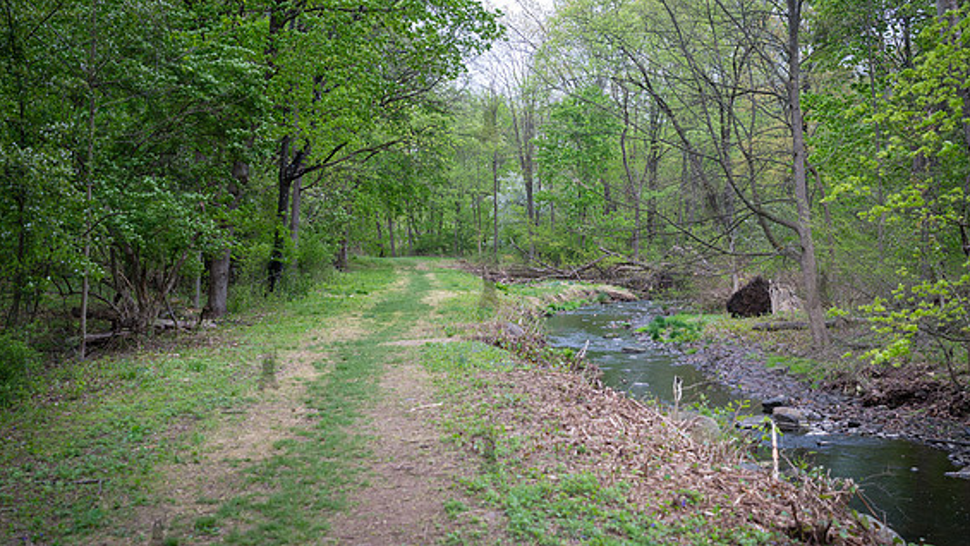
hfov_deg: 47.4
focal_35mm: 43
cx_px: 488
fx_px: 1106
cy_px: 278
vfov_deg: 27.7
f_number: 4
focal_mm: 40
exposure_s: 1/500
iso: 500
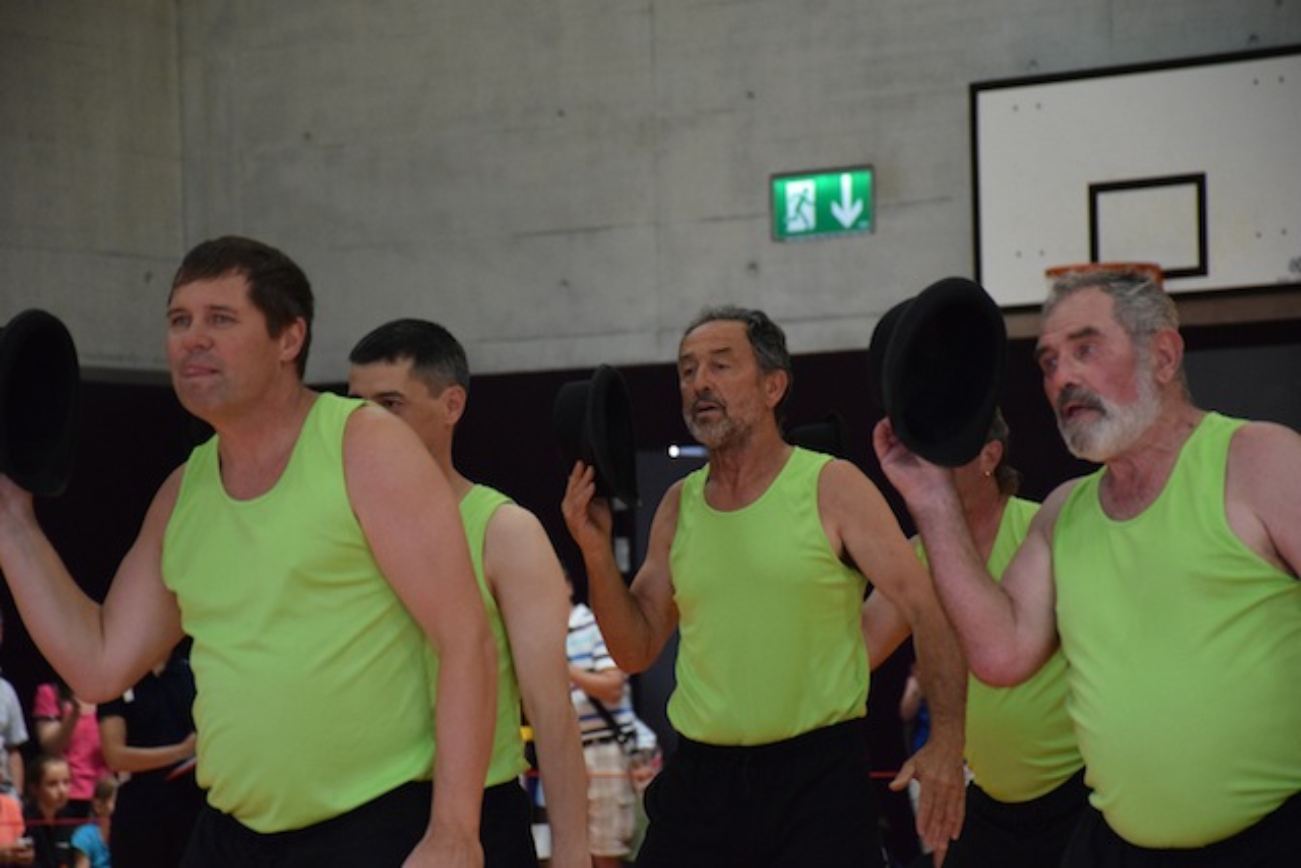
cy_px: 434
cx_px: 650
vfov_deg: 7.9
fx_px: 6289
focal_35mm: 174
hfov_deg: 11.8
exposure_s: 1/500
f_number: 5.6
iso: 3200
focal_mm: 116
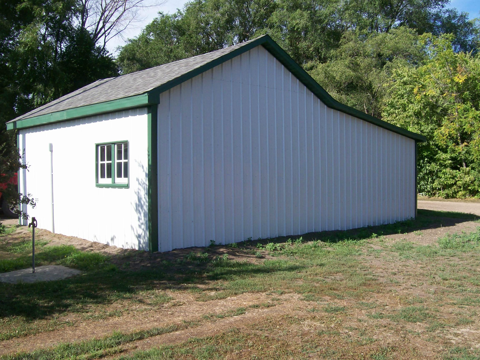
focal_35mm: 36
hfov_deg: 51.4
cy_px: 180
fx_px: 499
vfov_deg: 39.7
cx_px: 240
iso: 80
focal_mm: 6
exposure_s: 1/394
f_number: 4.8
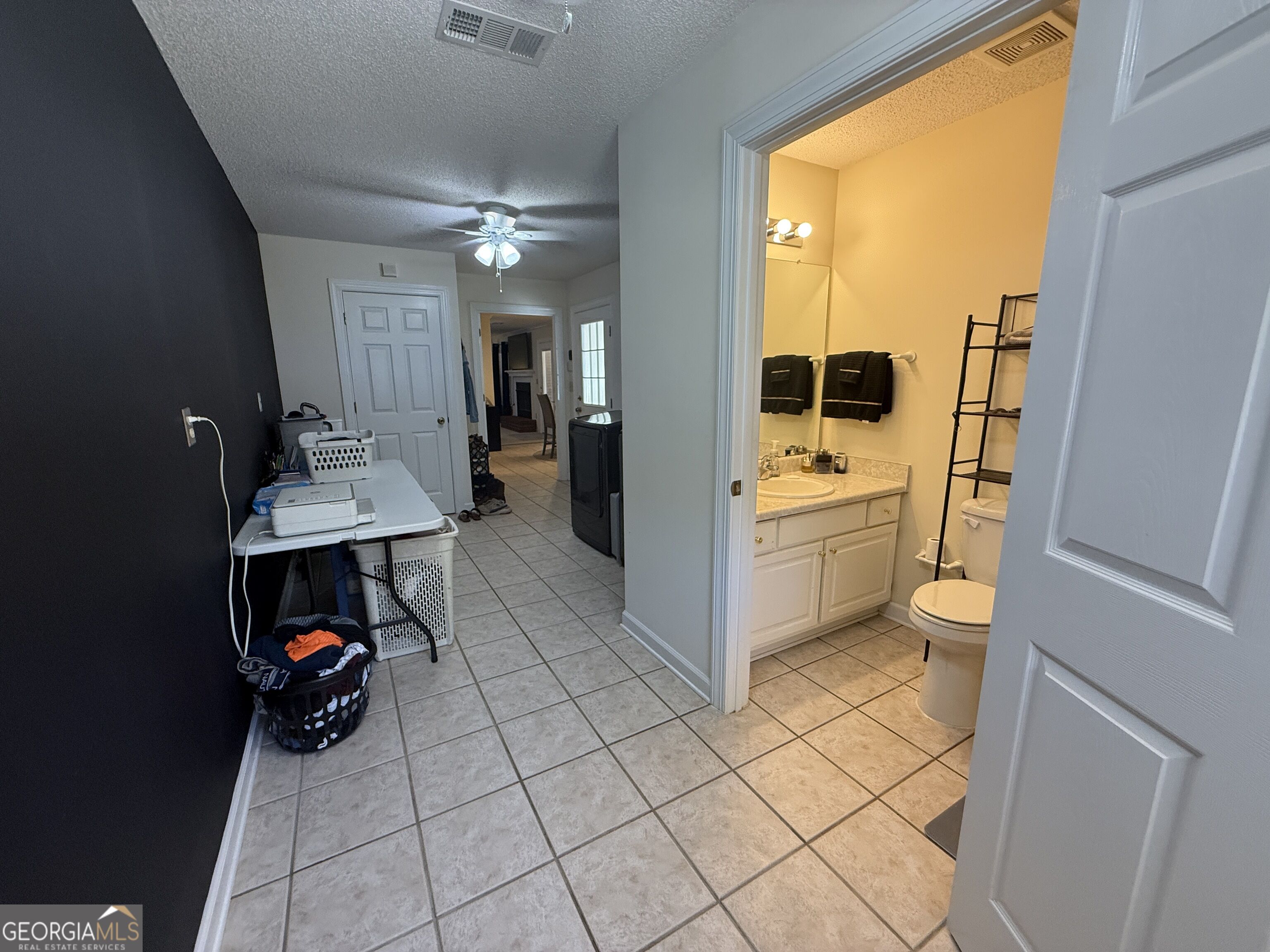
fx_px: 514
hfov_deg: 102.1
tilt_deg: -11.1
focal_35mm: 14
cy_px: 476
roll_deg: +0.2
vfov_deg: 85.7
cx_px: 635
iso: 200
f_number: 2.2
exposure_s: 1/120
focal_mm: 2.22
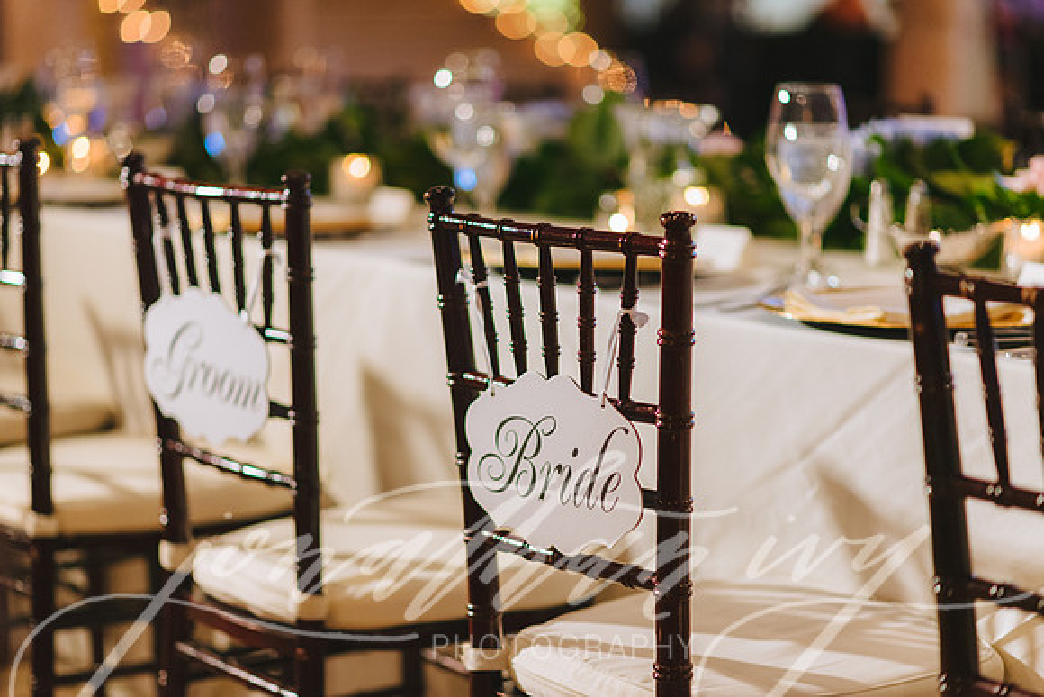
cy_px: 348
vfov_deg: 16.1
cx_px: 522
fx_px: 2465
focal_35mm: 85
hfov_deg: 23.9
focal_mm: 85
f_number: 2
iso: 1600
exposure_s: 1/125
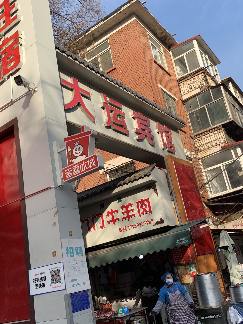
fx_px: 328
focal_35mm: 35
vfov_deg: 52.6
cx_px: 119
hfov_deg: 40.7
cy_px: 158
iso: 25
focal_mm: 4.25
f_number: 1.8
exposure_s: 1/1001
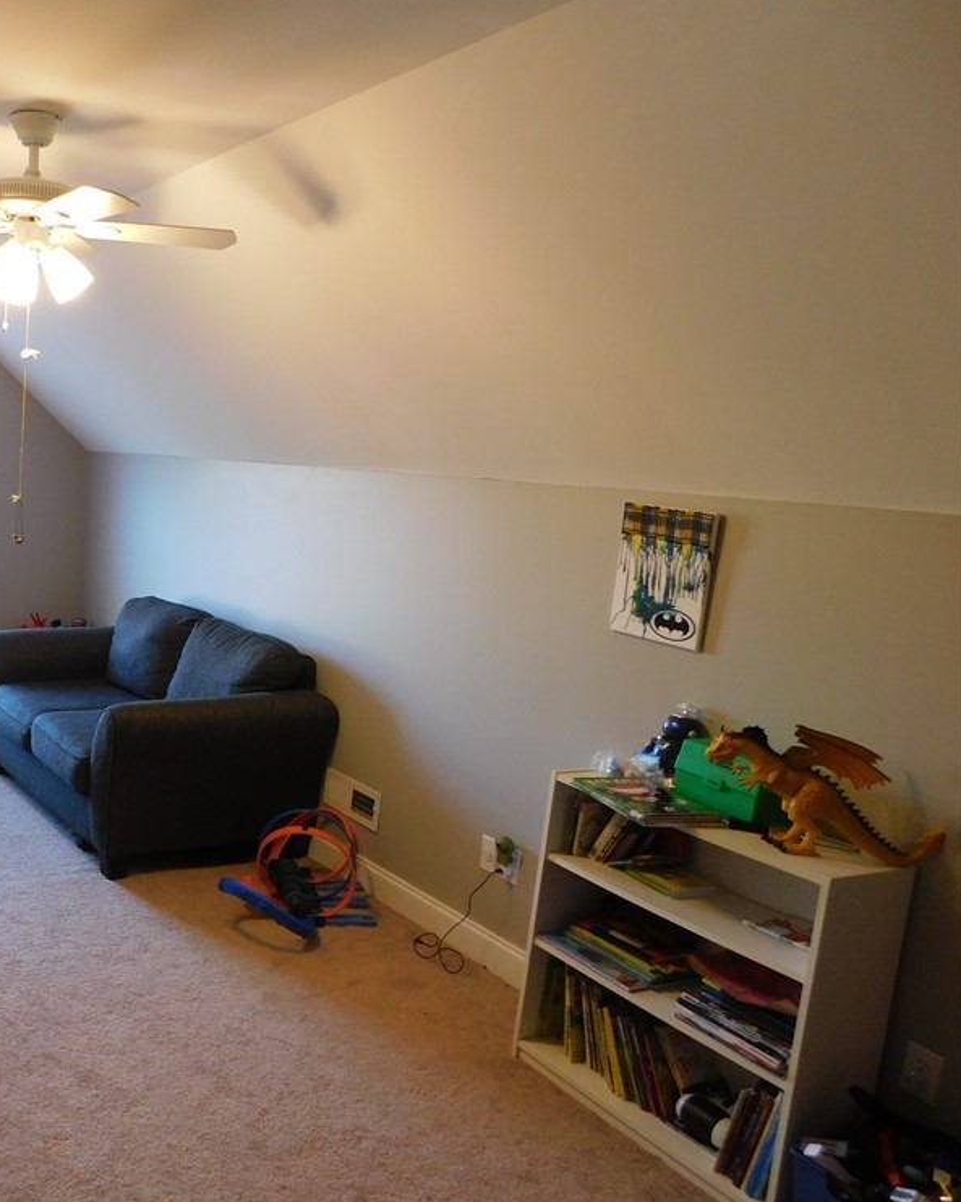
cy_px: 611
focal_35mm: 31
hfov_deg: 43.8
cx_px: 136
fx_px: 1103
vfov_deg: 57.2
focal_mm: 4
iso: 250
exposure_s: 1/30
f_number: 3
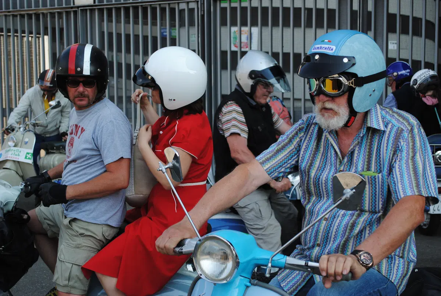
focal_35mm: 66
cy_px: 148
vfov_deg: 20.7
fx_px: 810
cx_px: 220
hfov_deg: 30.5
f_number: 5.6
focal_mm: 44
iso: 100
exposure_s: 1/125
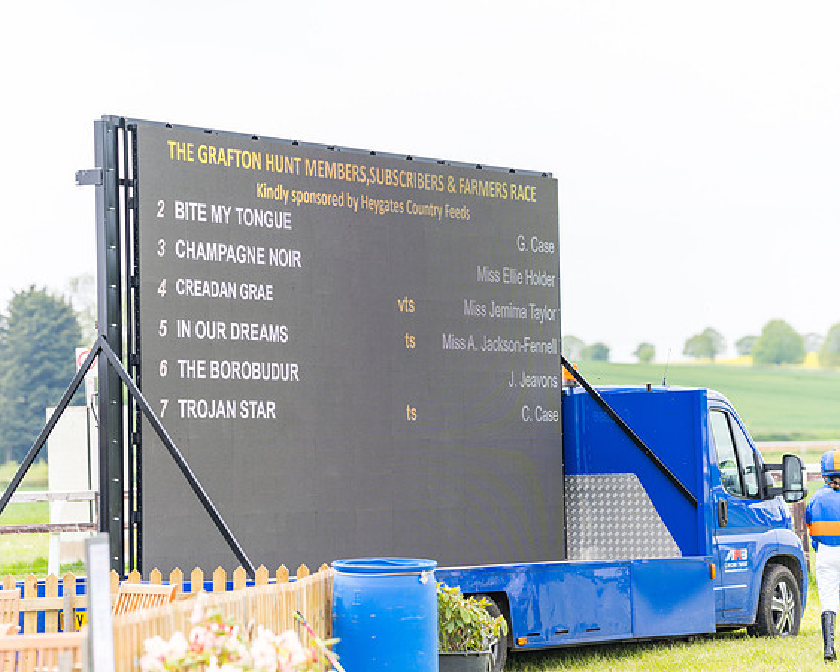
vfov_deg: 10.2
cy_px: 336
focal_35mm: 152
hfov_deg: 12.7
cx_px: 420
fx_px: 3778
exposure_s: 1/800
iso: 80
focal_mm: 135
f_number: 3.2
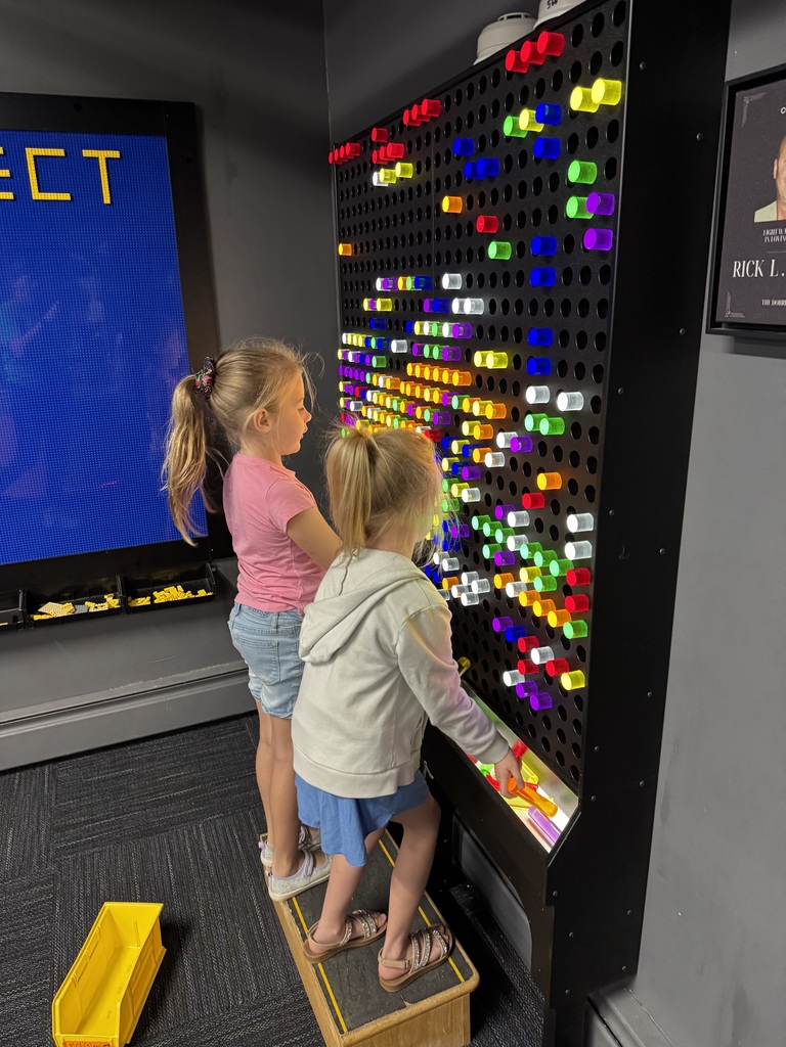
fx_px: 727
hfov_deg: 56.8
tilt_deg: -16.3
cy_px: 524
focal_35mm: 24
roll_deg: +1.4
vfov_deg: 71.6
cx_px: 393
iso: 400
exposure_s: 1/60
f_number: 1.78
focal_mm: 6.76
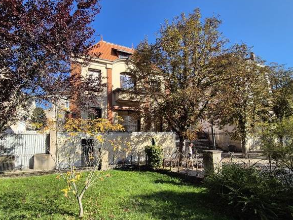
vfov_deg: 71.3
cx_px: 124
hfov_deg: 87.1
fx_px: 152
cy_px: 122
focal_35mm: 18
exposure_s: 1/1472
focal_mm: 2.2
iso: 50
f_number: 2.2
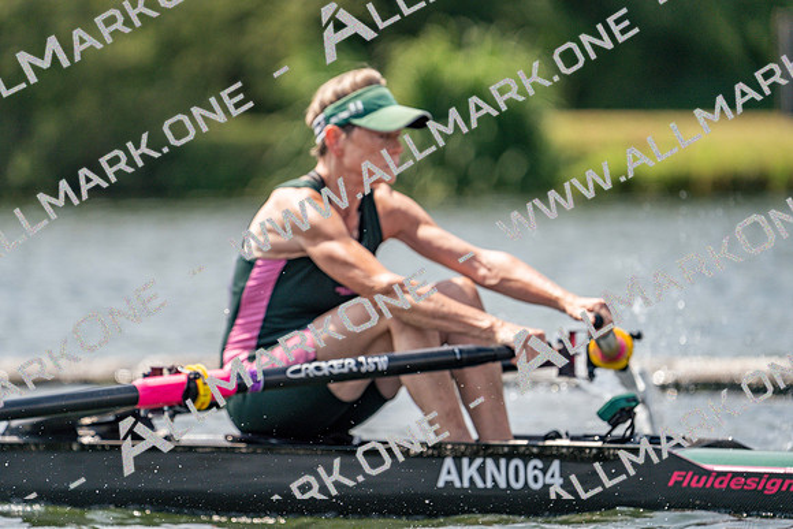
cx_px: 396
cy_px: 264
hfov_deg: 4.5
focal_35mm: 463
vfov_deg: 3.0
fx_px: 10201
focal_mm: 463
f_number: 6.3
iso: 320
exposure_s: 1/1600
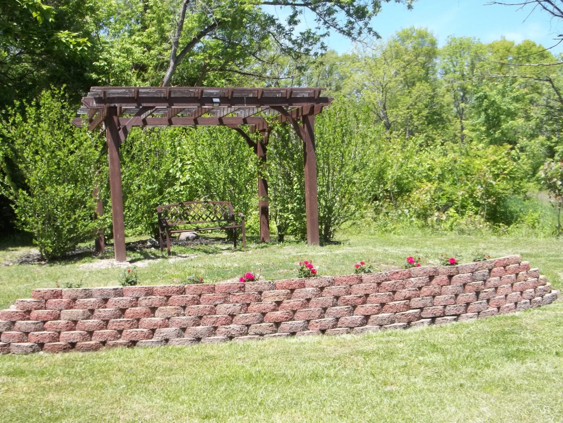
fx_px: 748
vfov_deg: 31.5
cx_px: 282
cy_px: 212
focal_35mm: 46
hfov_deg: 41.2
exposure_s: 1/320
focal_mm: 8.3
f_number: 3.7
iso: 64
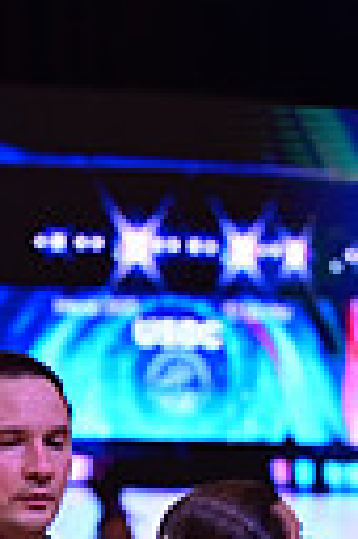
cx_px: 164
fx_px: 6087
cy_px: 889
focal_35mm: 407
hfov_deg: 3.4
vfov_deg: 5.0
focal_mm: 90
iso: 1600
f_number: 2.8
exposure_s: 1/640
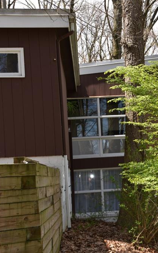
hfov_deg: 13.3
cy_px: 126
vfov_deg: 21.4
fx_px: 668
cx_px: 156
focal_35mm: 97
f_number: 5.6
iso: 100
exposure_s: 1/250
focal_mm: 42
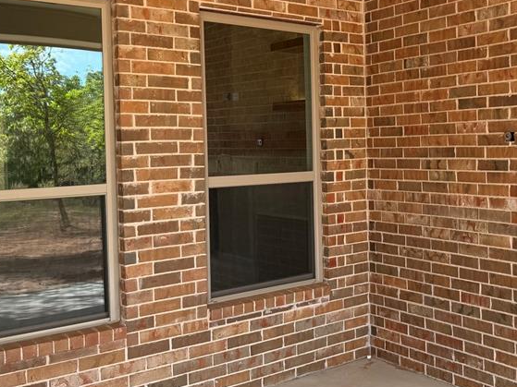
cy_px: 149
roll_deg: +1.2
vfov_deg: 32.7
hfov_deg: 41.4
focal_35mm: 44
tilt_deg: -0.4
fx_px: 657
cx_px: 400
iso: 80
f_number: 1.78
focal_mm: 6.76
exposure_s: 1/456
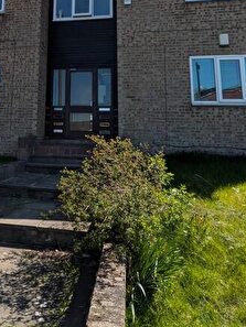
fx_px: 312
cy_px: 71
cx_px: 60
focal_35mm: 33
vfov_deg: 52.2
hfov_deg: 41.6
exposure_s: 1/1414
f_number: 2.2
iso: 45
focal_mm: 1.85
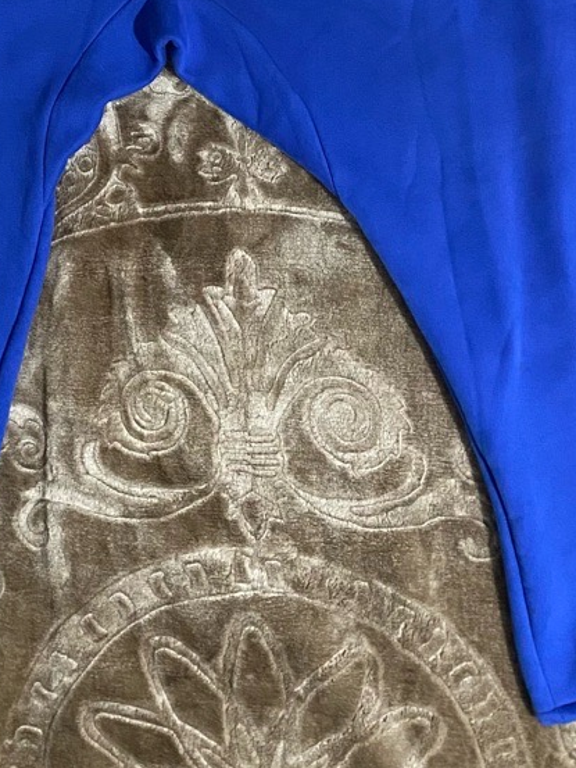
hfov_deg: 30.6
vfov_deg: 39.2
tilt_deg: -86.3
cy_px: 179
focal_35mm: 47
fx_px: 1042
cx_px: 189
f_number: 1.8
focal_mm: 4.25
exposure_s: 1/30
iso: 640
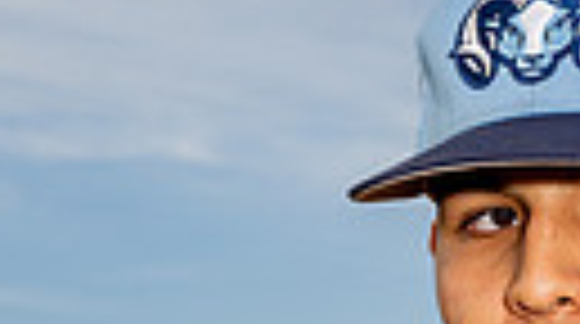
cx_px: 504
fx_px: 3377
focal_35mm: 220
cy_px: 842
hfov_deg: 9.8
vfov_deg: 5.3
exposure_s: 1/250
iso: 160
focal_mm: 60
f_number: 11
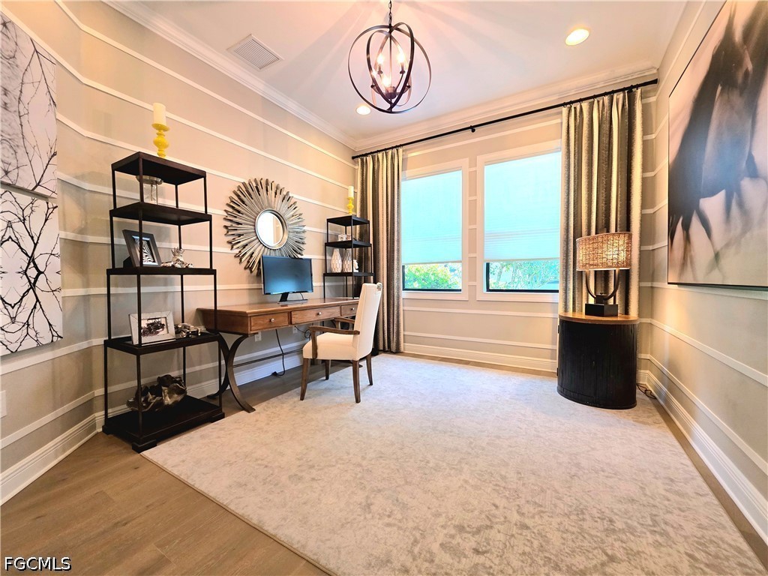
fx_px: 288
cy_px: 288
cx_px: 384
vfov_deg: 89.9
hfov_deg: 106.2
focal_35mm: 13
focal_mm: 2.2
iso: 160
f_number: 1.9
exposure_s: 1/120
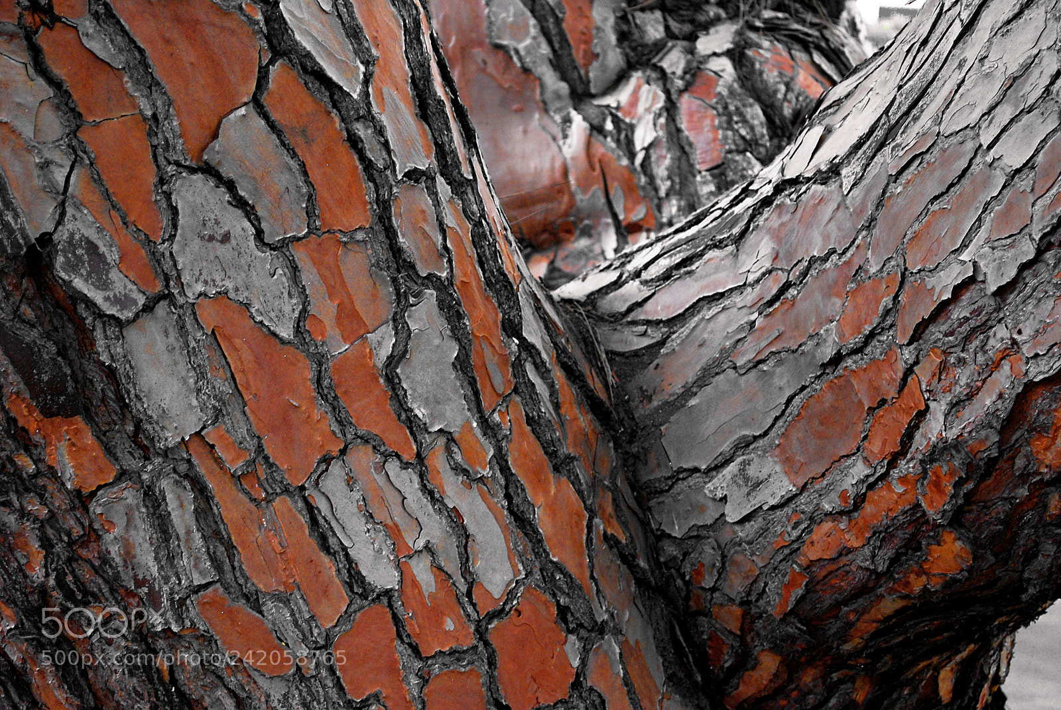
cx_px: 530
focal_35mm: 82
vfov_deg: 16.6
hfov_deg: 24.6
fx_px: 2434
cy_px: 355
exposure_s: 1/30
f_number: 5.6
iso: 800
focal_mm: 55
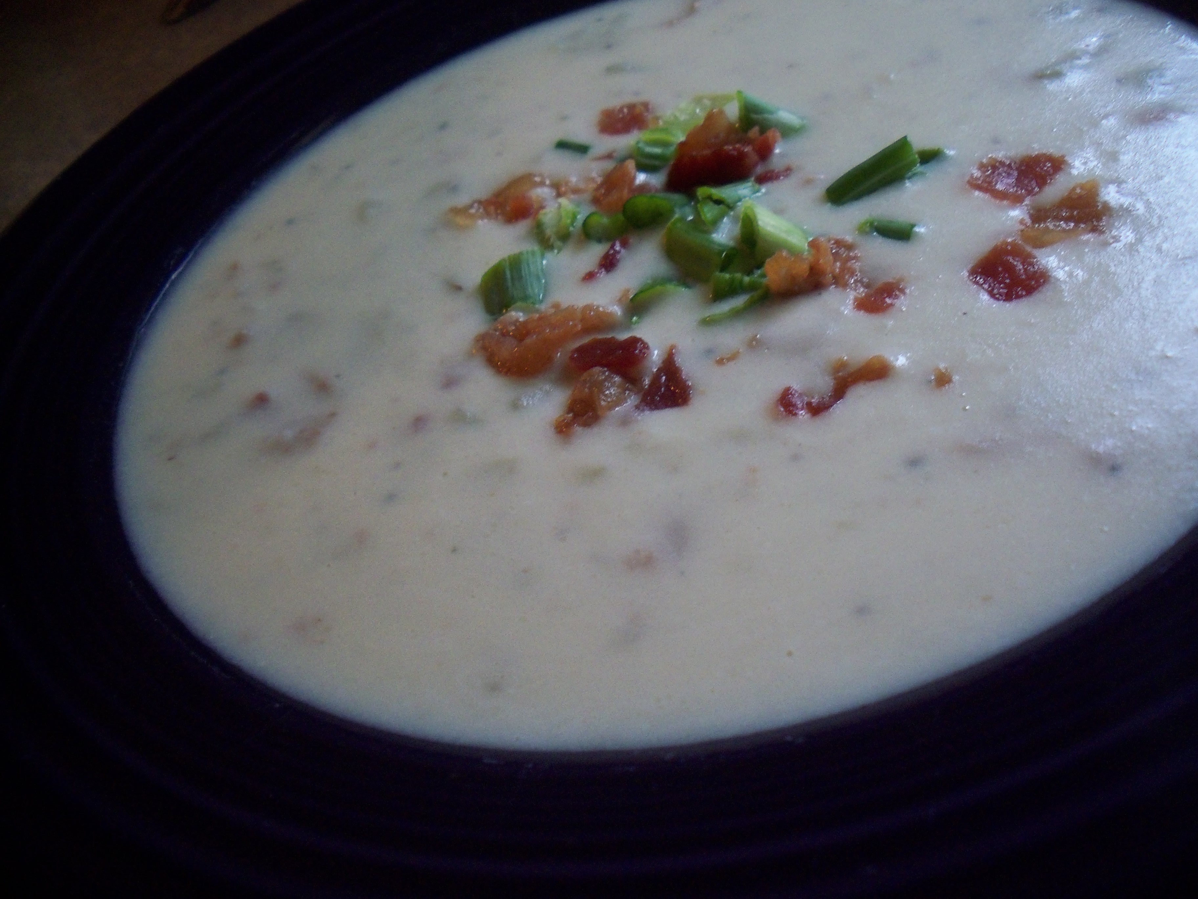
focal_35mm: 38
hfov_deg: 49.0
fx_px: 1315
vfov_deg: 37.7
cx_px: 599
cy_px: 450
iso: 250
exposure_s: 1/60
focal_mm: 6.3
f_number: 3.5
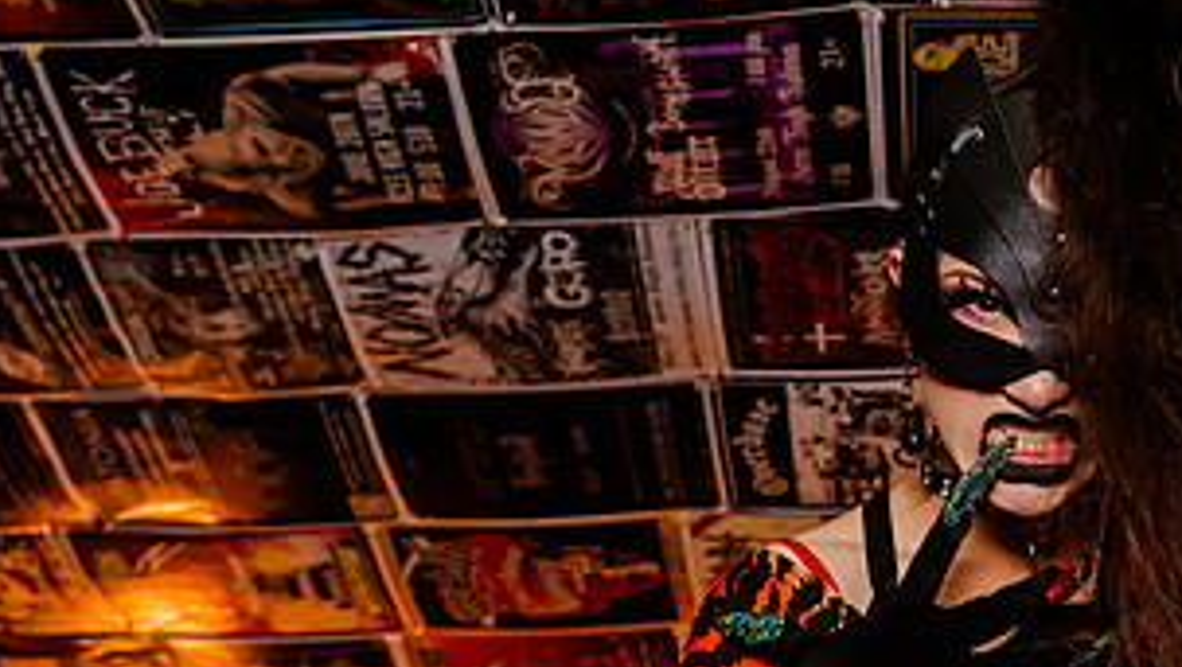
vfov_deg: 19.8
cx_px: 796
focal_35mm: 61
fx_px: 1913
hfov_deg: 34.0
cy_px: 343
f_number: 4
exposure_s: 1/160
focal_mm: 24
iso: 4000
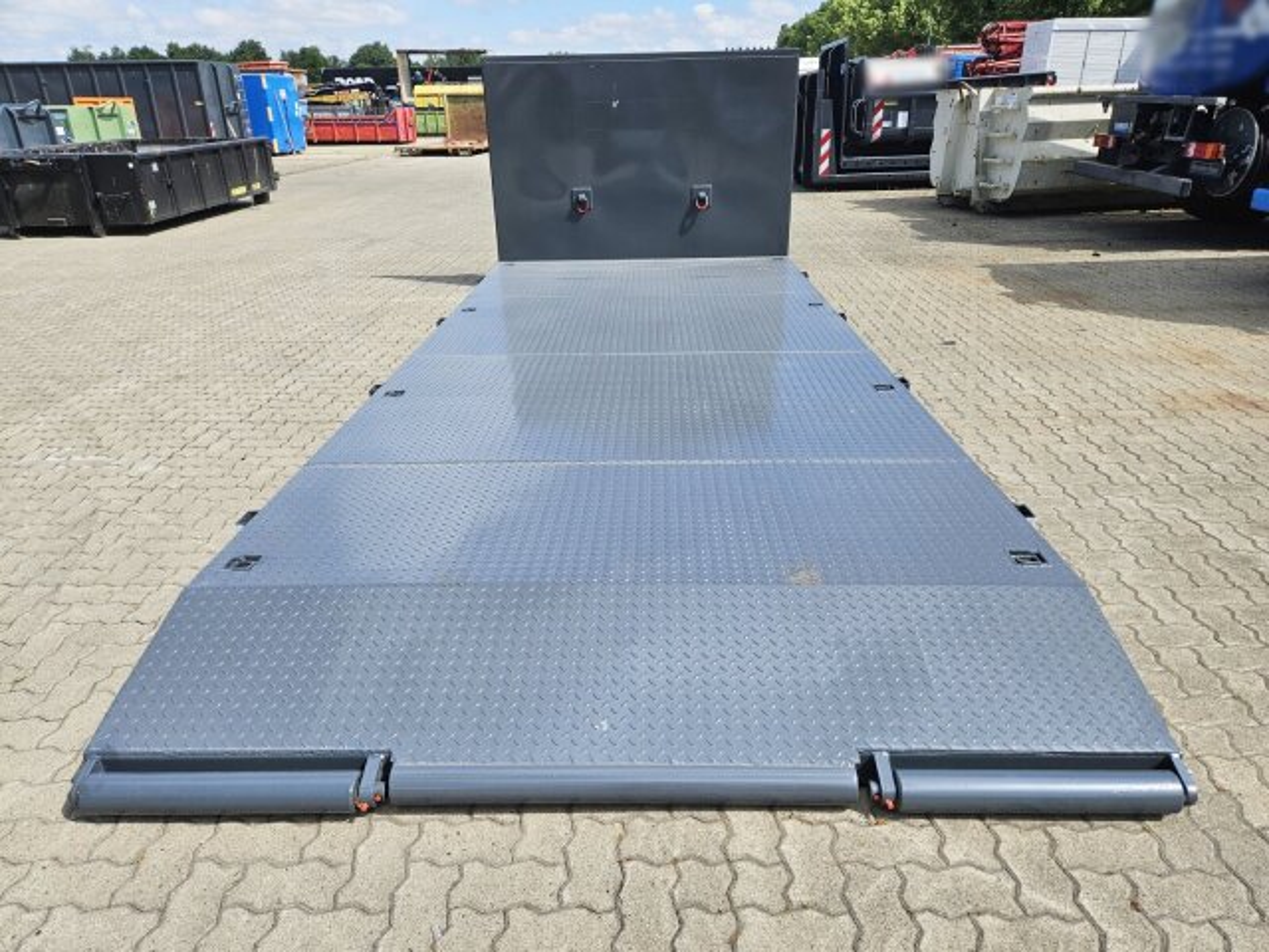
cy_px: 476
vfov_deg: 58.9
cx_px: 634
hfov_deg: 73.9
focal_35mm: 23
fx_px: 843
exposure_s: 1/1468
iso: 25
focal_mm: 5.4
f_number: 1.8
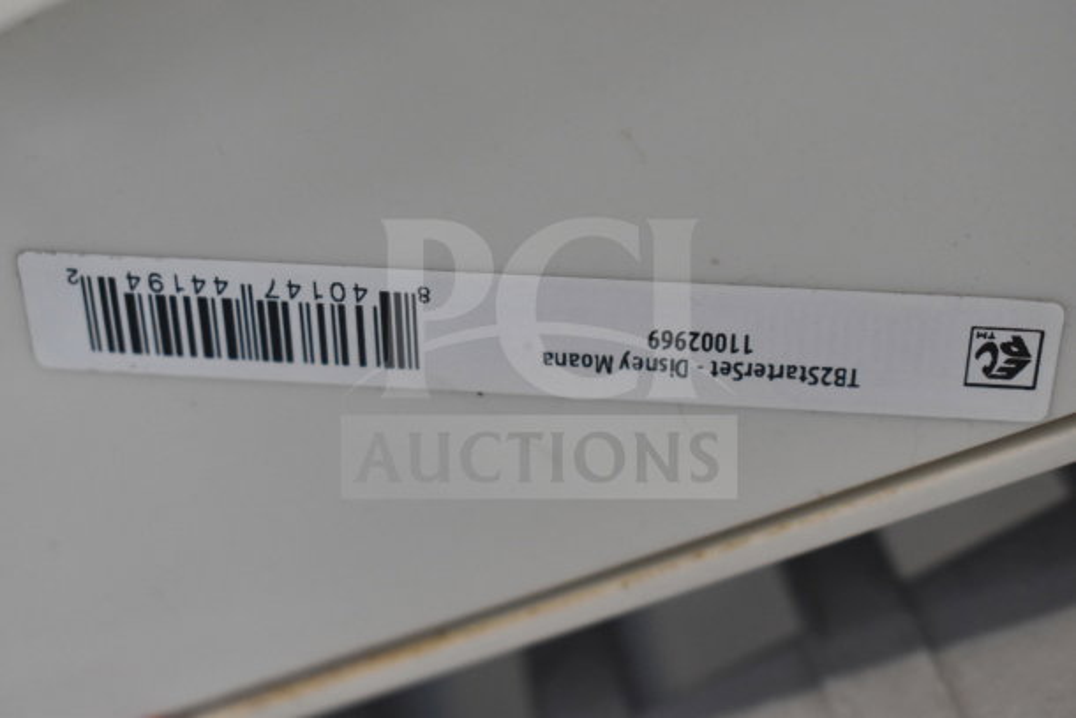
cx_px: 538
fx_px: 2018
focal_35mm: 68
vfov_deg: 20.2
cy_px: 359
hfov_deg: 29.9
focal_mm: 45
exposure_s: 1/80
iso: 2000
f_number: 5
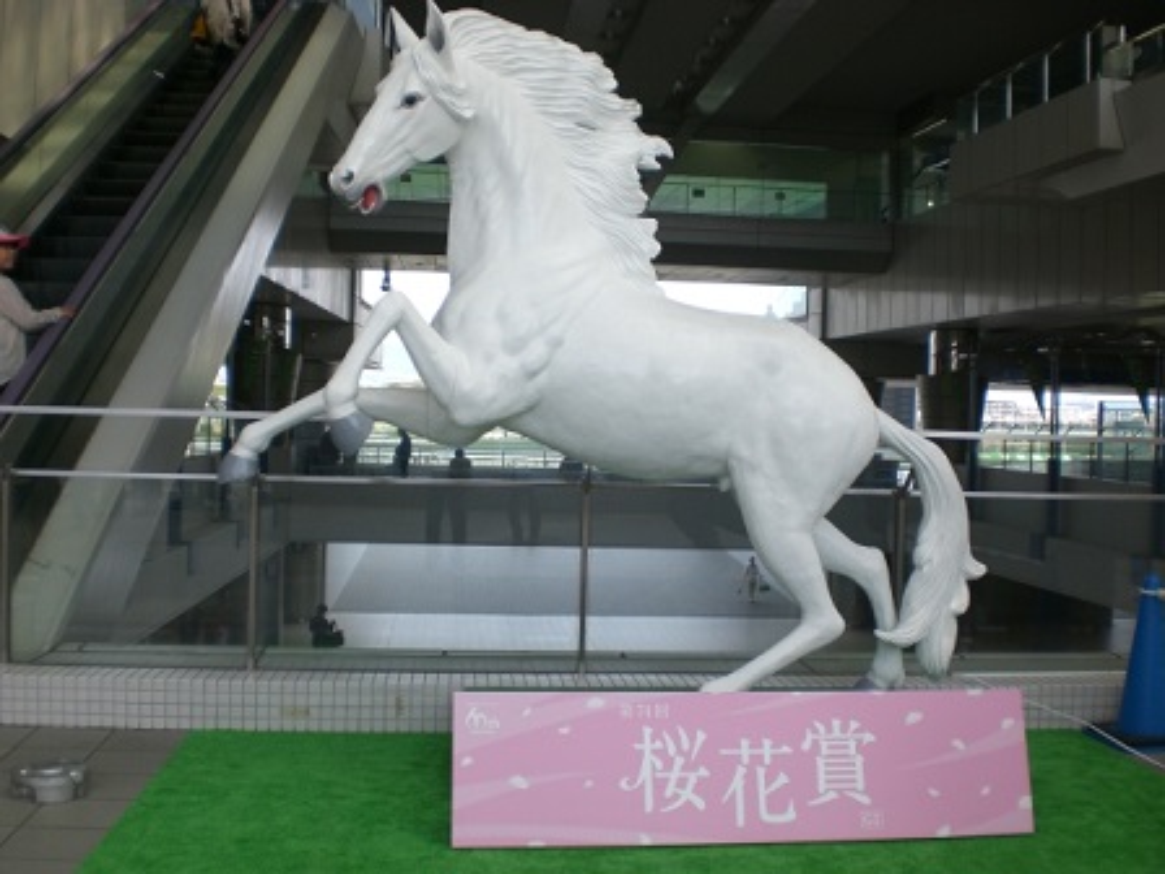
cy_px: 437
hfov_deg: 49.0
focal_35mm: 38
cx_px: 582
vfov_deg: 37.7
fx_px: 1279
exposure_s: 1/320
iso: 50
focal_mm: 6.3
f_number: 3.1
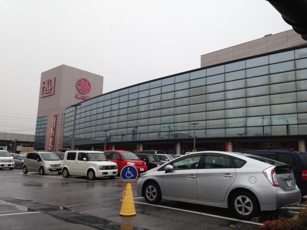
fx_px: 293
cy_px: 115
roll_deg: -1.7
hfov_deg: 55.4
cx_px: 154
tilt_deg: +6.6
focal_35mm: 33
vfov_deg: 42.9
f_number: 2.4
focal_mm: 4.12
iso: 50
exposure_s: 1/288
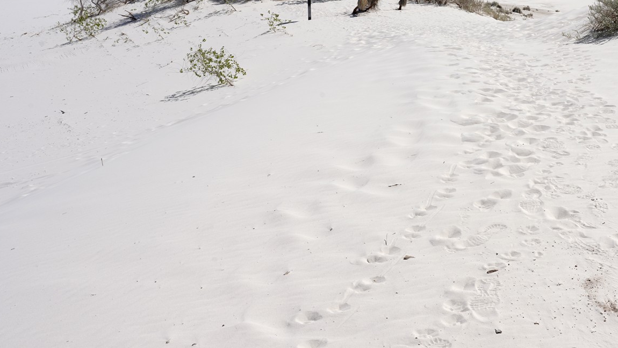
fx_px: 836
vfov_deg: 23.3
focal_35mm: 51
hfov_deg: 39.3
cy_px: 104
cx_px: 479
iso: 64
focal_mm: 28
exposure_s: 1/100
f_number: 18
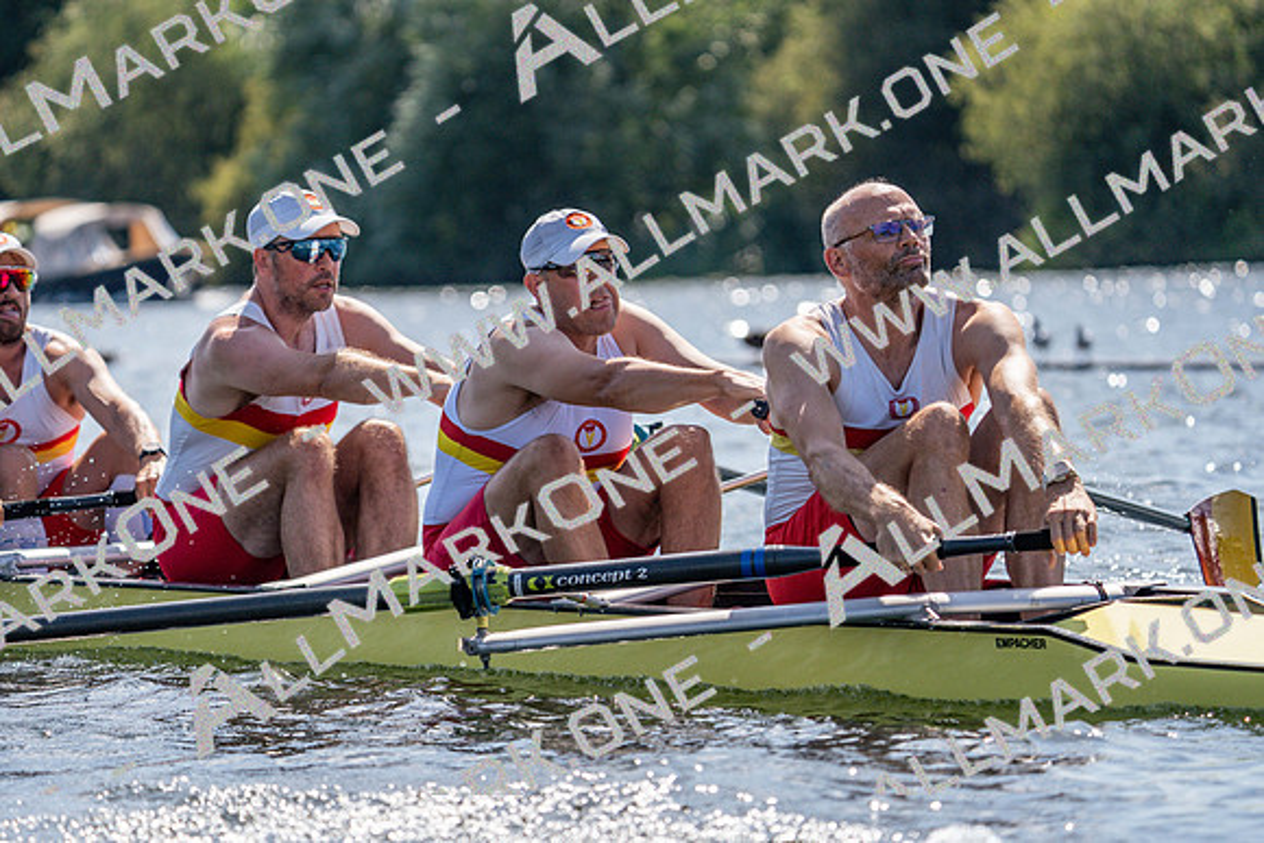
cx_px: 632
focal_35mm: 252
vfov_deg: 5.5
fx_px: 8850
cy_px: 422
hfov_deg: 8.2
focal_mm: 252
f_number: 5.6
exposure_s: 1/2000
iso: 320
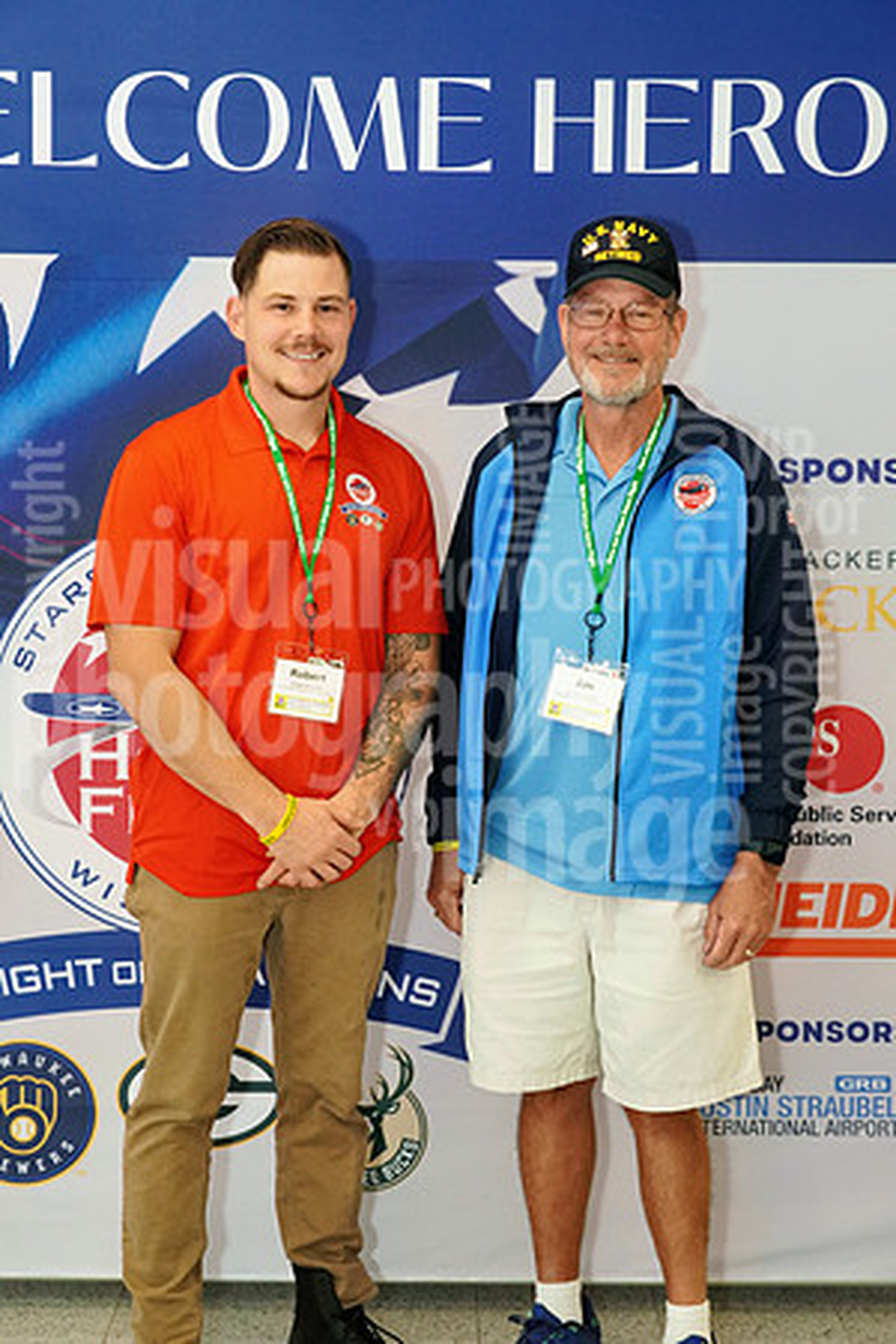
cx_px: 448
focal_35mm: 70
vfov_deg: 28.6
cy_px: 672
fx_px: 2632
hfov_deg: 19.3
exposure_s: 1/100
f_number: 8
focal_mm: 47
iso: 1600
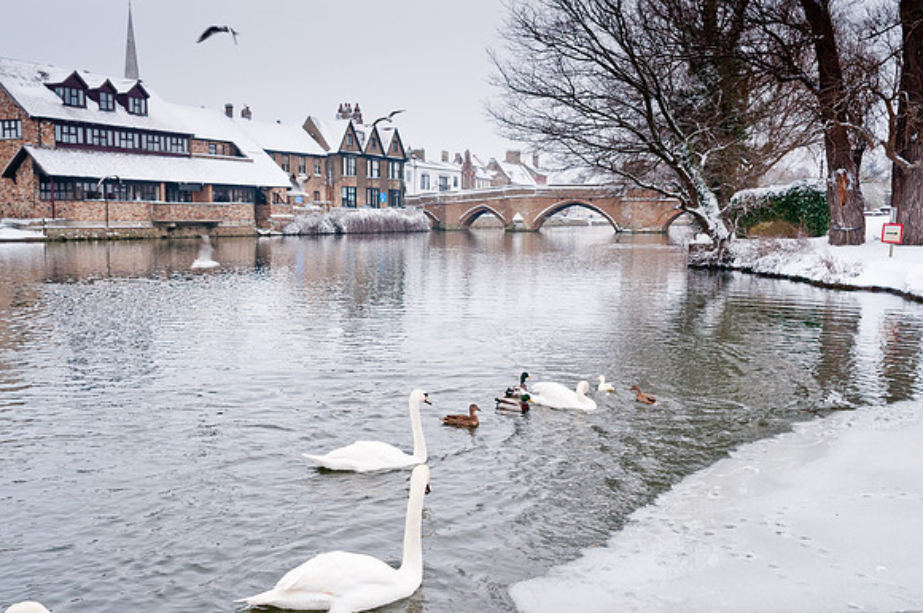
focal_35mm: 36
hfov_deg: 53.2
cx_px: 462
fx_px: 922
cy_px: 306
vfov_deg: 36.8
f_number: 7.1
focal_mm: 24
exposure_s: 1/125
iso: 200
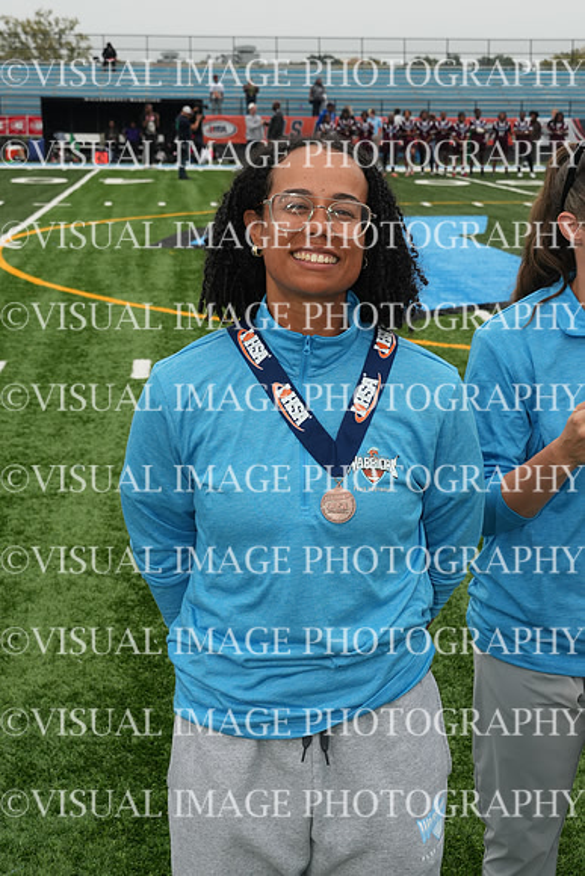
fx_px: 1498
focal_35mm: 62
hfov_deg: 22.1
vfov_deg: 32.6
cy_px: 438
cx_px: 292
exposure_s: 1/160
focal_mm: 41
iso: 400
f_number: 8
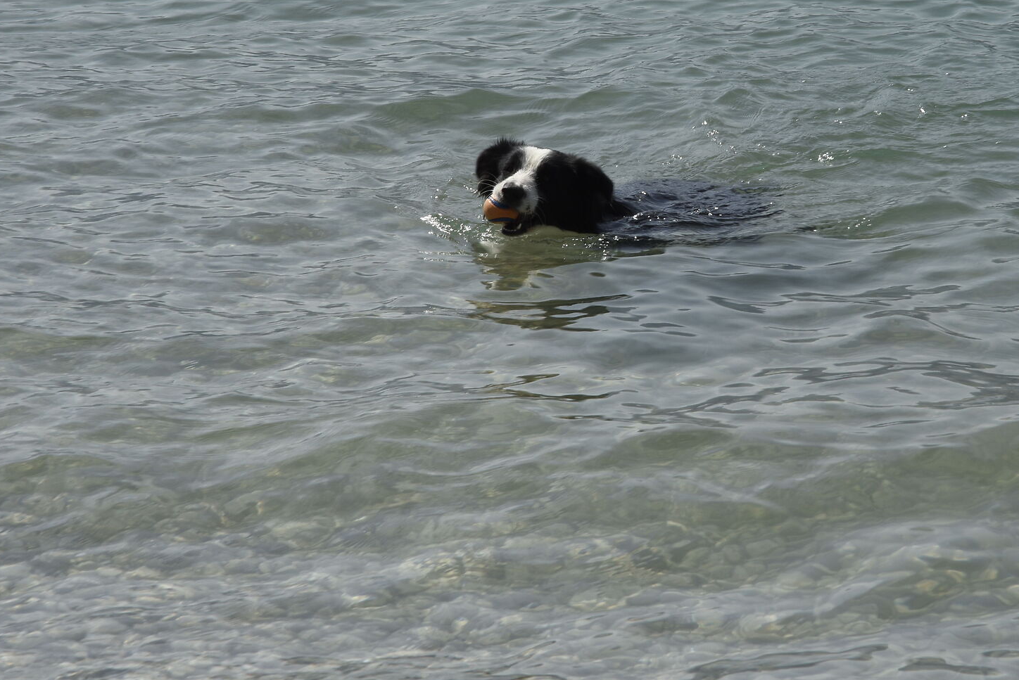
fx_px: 4927
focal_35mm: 174
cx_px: 669
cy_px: 179
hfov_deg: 11.8
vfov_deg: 7.9
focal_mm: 105
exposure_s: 1/125
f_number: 18
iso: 180
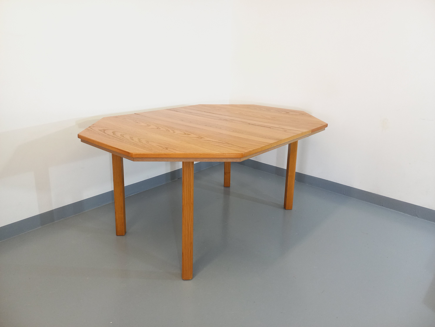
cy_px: 164
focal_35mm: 25
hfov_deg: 69.4
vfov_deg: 54.9
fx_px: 314
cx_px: 218
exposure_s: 1/49
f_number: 1.8
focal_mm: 4.65
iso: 160
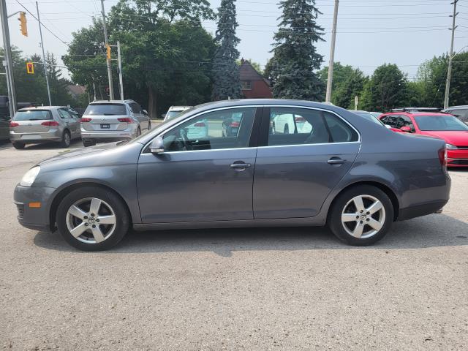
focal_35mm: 26
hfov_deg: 67.3
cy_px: 176
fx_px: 352
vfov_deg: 53.1
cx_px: 234
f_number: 1.8
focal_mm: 5.4
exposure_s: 1/2252
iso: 40
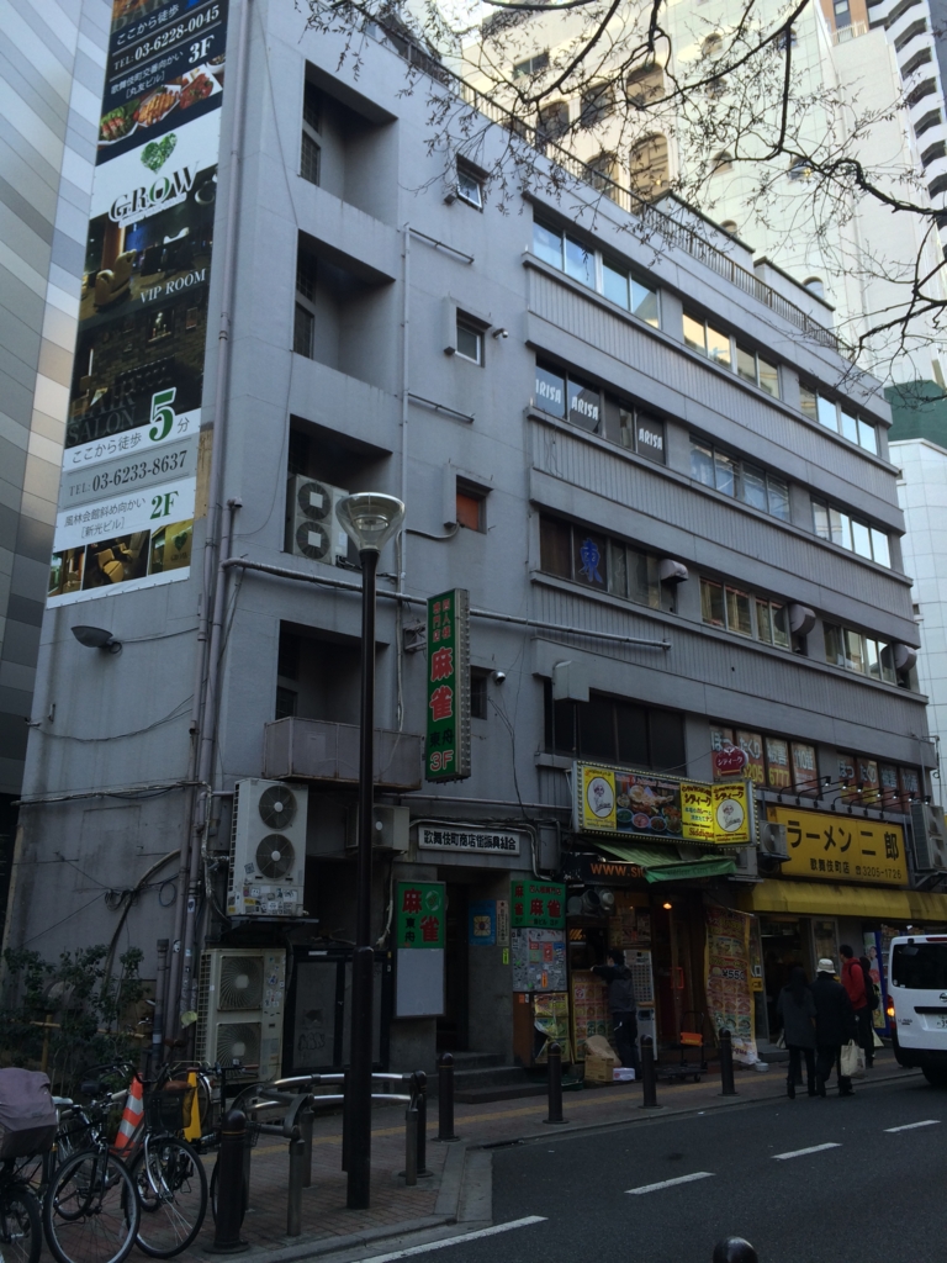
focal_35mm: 29
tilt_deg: +15.4
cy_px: 632
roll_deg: +0.5
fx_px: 1058
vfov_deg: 61.7
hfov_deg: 48.2
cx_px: 474
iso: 32
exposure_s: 1/161
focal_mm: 4.15
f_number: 2.2
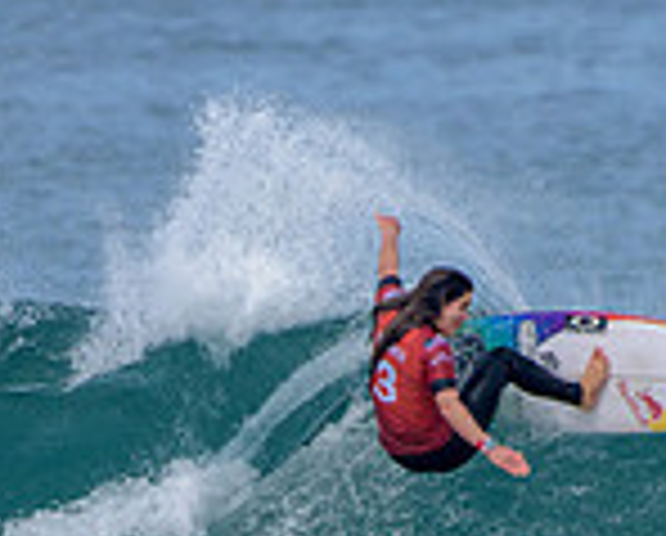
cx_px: 306
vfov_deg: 0.8
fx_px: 36222
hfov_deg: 1.1
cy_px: 673
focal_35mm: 1834
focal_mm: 500
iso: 250
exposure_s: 1/2500
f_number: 6.3
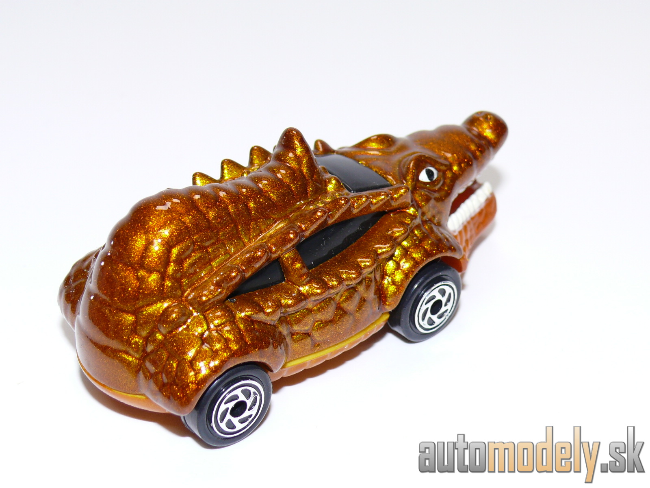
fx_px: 1408
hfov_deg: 26.0
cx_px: 325
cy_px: 244
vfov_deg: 19.6
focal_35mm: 75
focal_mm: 11.3
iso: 100
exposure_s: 1/30
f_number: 4
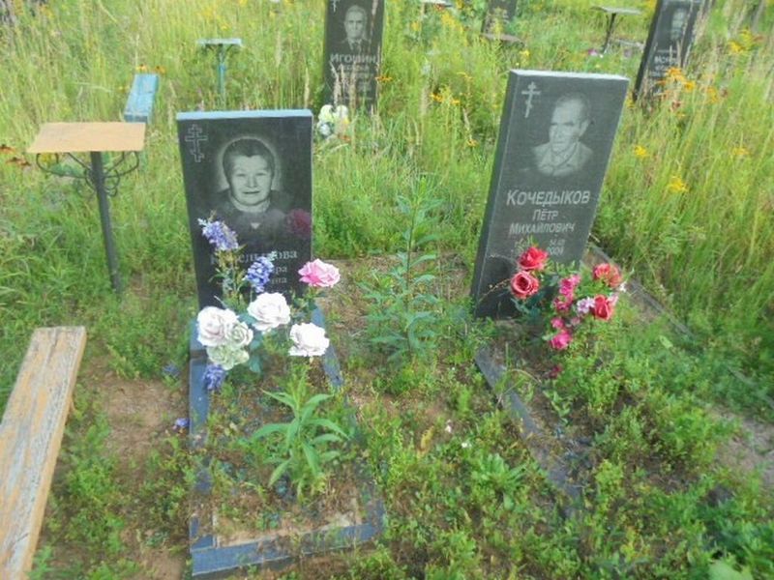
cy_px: 290
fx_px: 581
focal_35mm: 26
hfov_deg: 67.3
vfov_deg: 53.1
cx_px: 387
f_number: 3.5
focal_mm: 4.6
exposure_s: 1/200
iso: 200
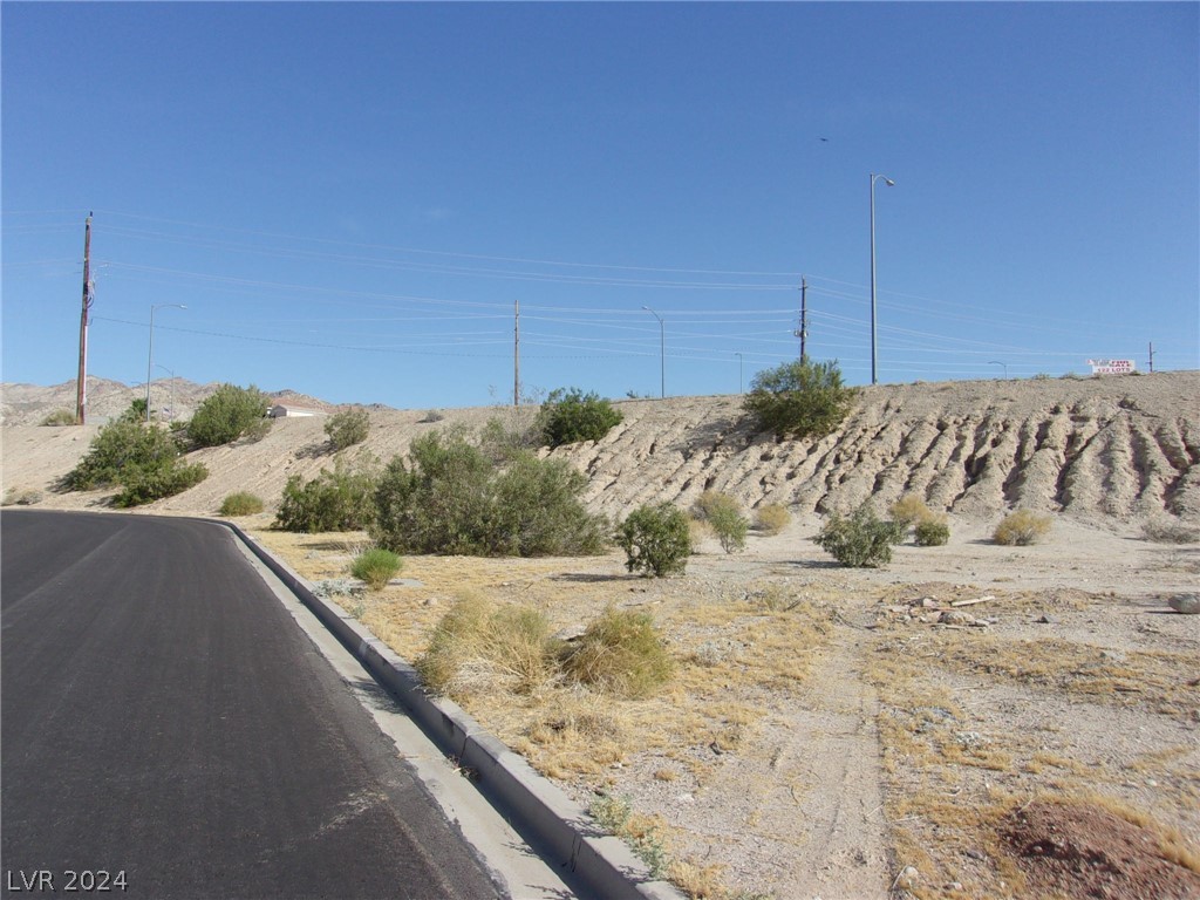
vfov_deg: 51.4
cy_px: 450
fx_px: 936
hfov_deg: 65.3
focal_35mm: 27
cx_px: 600
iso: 80
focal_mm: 4.9
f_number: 10.4
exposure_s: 1/120
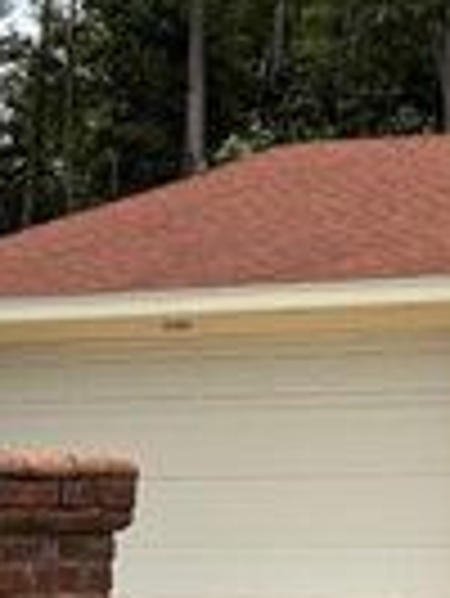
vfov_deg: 15.1
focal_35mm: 130
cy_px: 465
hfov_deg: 10.7
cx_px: 824
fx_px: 2250
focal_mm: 5.96
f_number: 1.6
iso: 50
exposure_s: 1/4950
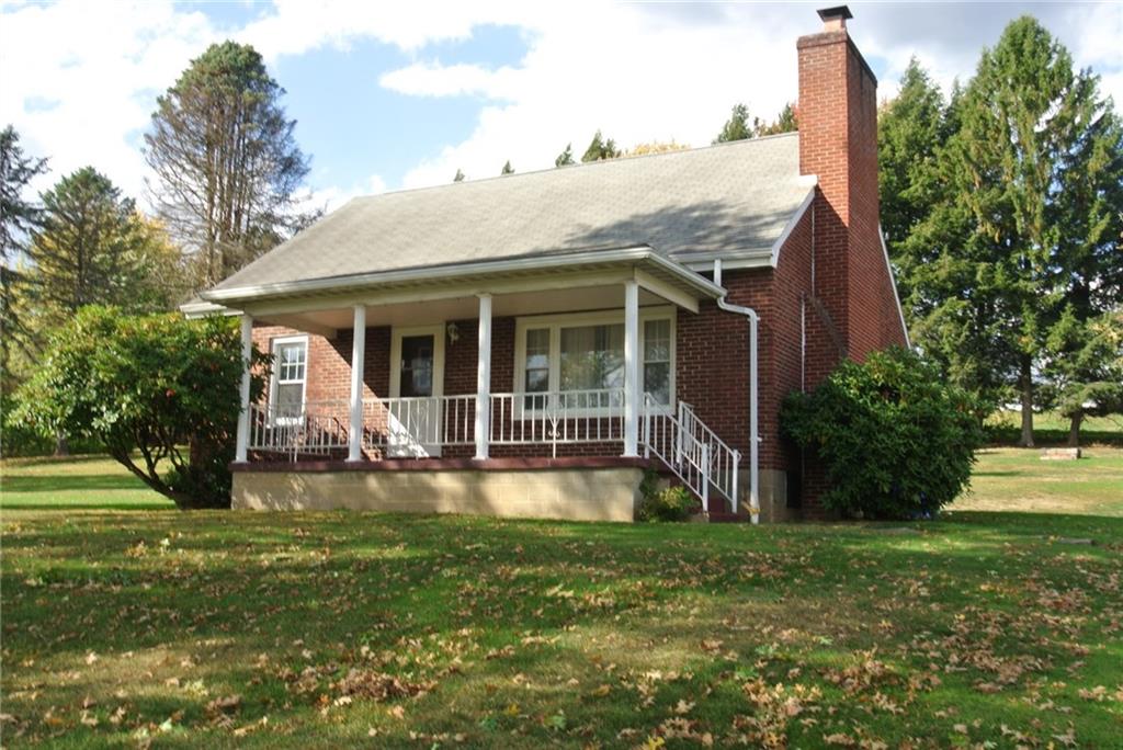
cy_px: 375
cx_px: 562
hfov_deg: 51.9
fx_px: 1155
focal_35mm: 37
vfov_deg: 36.0
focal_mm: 14
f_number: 11
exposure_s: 1/60
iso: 100
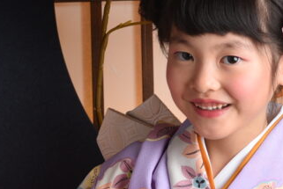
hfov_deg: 7.6
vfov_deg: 5.1
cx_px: -11
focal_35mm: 271
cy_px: 167
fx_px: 2133
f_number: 4
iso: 500
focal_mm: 85
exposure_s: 1/160
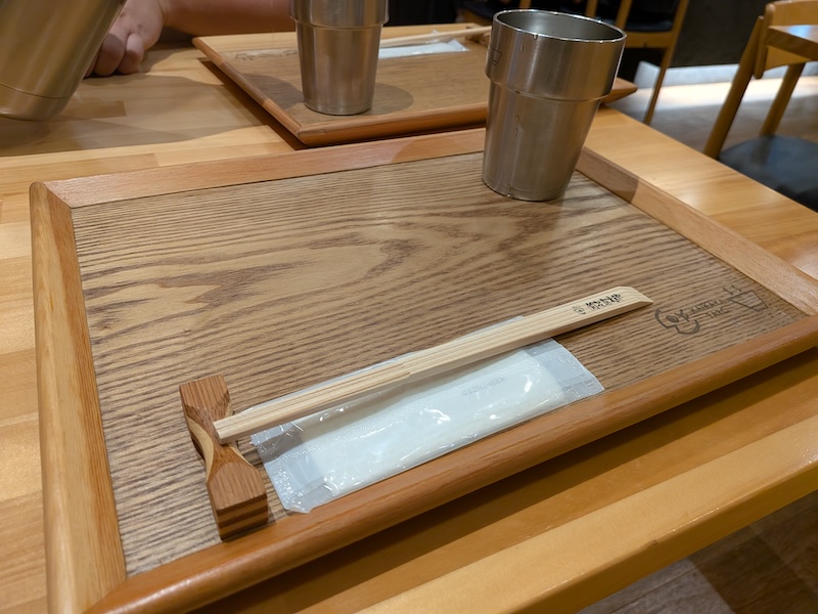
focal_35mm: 24
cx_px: 409
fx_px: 567
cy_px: 307
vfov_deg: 56.8
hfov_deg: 71.6
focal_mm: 4.53
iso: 208
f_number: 1.7
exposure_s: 1/100
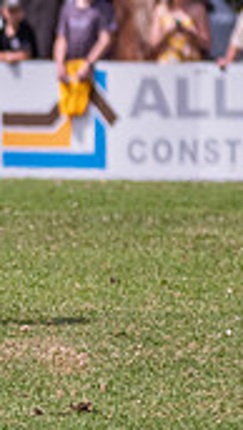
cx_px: -474
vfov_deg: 1.9
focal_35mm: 1151
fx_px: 13159
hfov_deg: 1.1
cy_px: 345
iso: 800
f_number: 6.3
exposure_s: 1/3200
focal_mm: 210
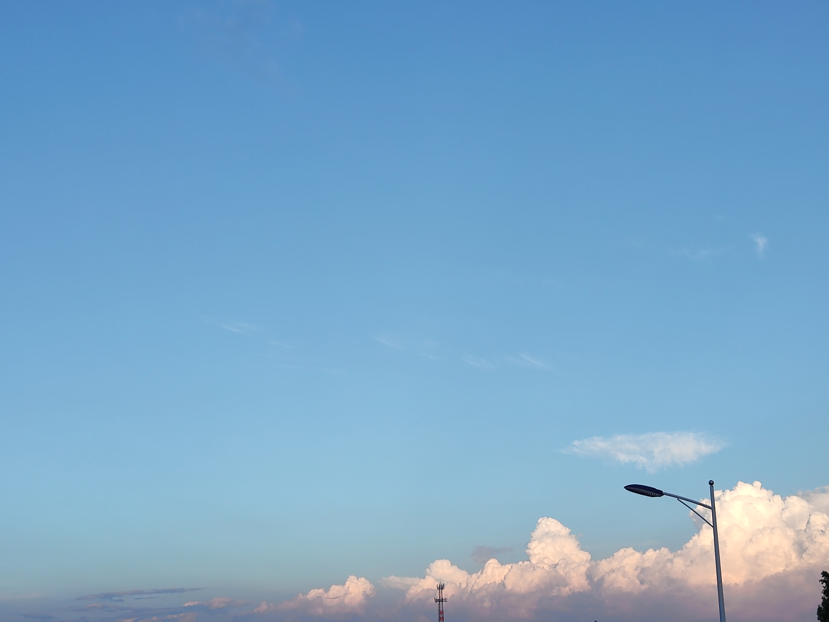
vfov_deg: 29.1
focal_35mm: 50
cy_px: 311
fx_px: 1197
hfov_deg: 38.2
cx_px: 414
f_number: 1.79
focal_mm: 4.71
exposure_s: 1/431
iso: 50
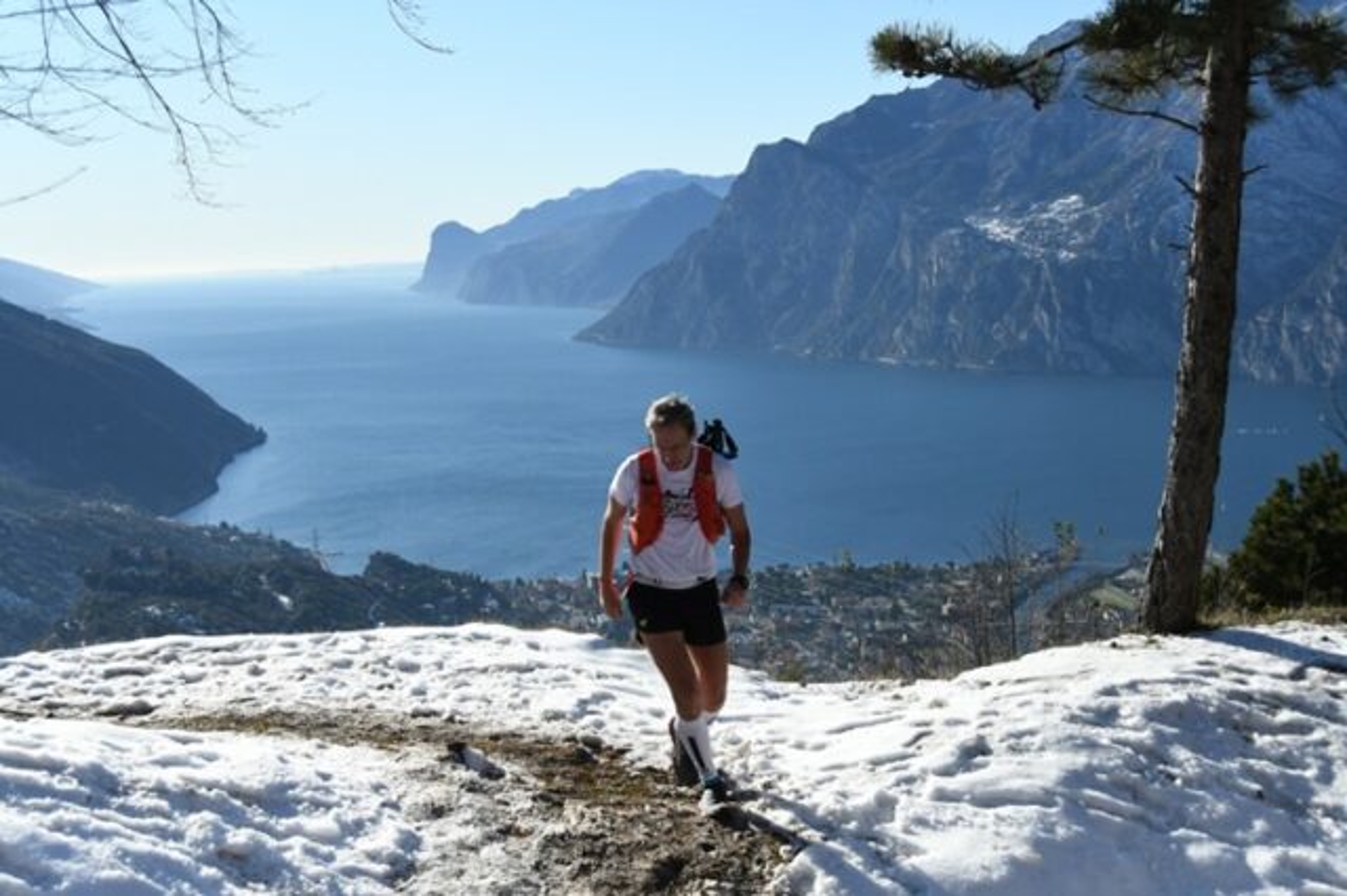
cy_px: 448
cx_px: 674
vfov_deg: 28.0
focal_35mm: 48
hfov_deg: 41.1
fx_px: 1795
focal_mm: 32
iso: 1000
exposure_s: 1/8000
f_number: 5.6
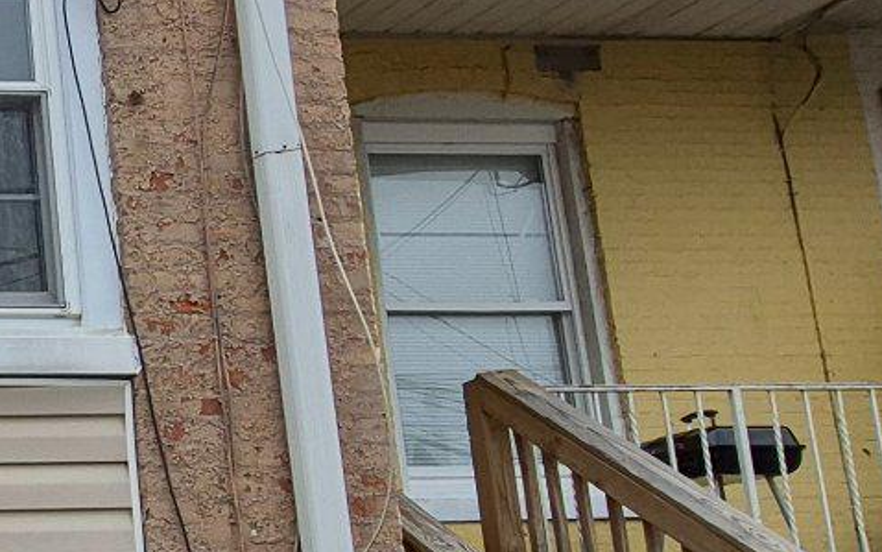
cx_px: -459
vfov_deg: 21.8
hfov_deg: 25.5
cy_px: 406
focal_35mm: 59
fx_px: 1419
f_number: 2.2
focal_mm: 1.74
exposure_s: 1/2336
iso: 50
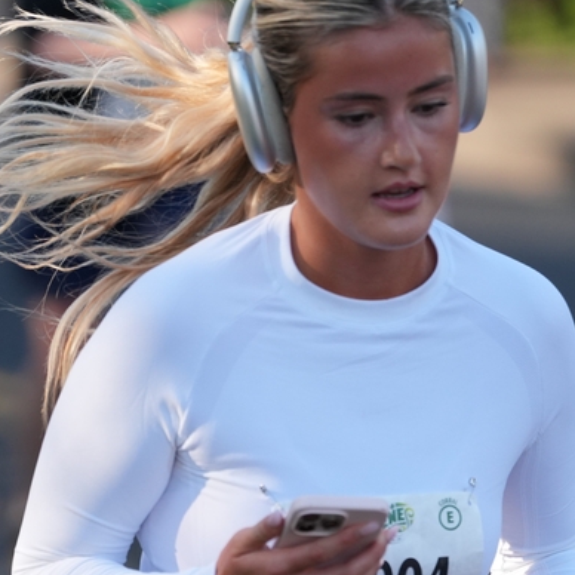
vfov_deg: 2.9
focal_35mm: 613
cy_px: 533
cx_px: 288
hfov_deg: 2.9
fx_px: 11520
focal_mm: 200
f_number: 2.8
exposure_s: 1/2000
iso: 500
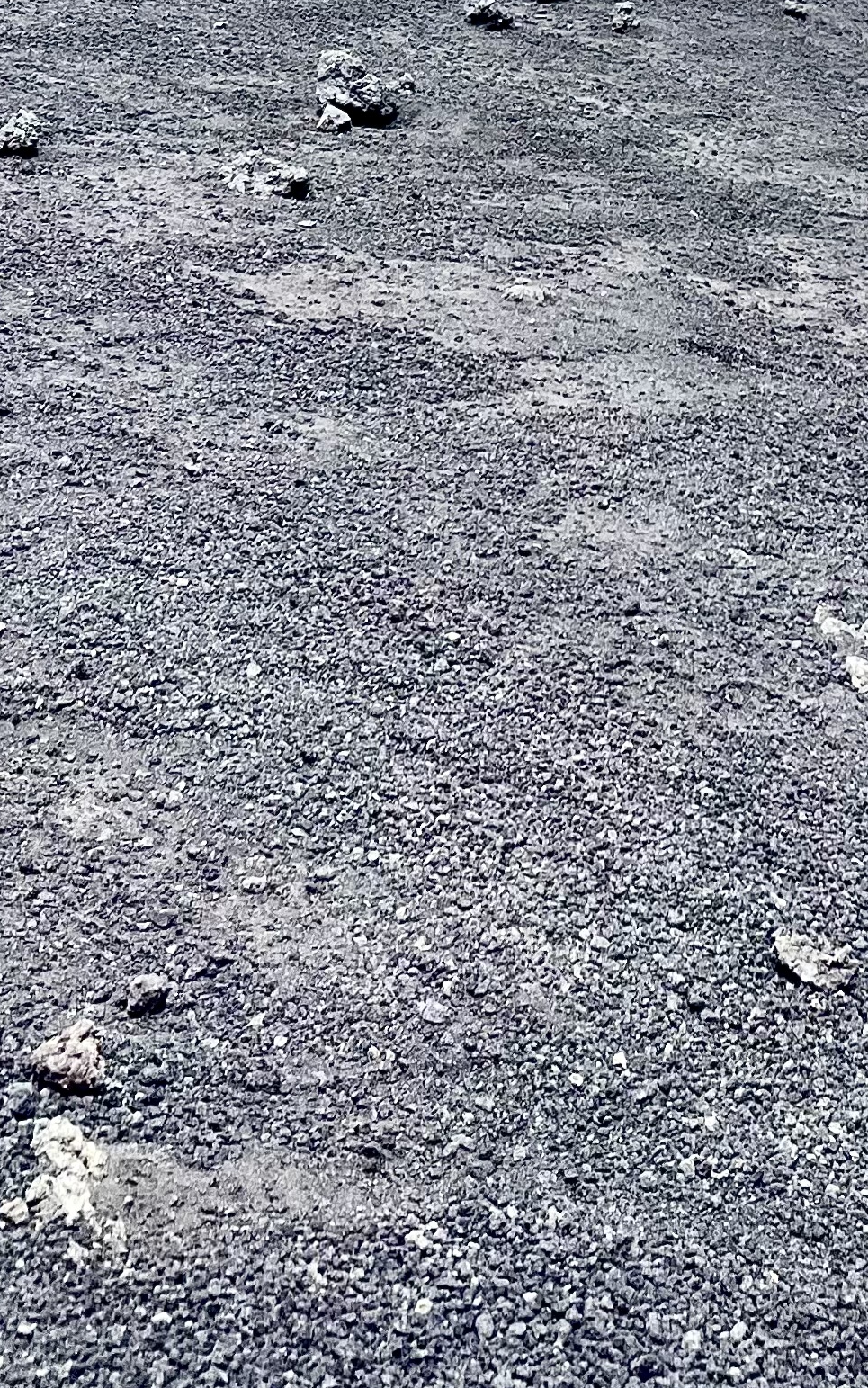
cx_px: 864
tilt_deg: -1.5
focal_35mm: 72
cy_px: -372
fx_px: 2724
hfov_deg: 17.7
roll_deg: +1.1
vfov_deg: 25.1
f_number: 1.6
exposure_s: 1/2024
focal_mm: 5.1
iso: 50
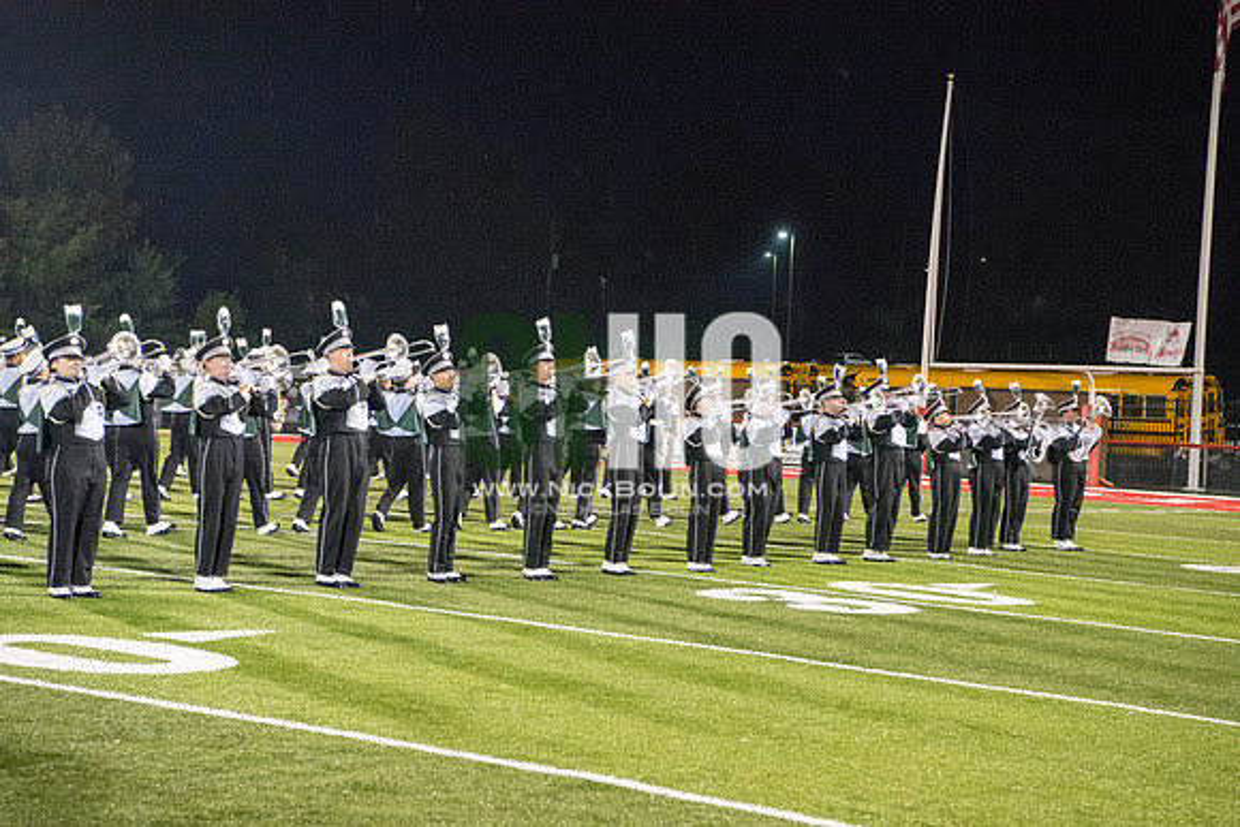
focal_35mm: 70
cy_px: 414
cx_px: 620
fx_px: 2412
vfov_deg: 19.5
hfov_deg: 28.8
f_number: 5.6
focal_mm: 70
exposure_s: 1/200
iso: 5000
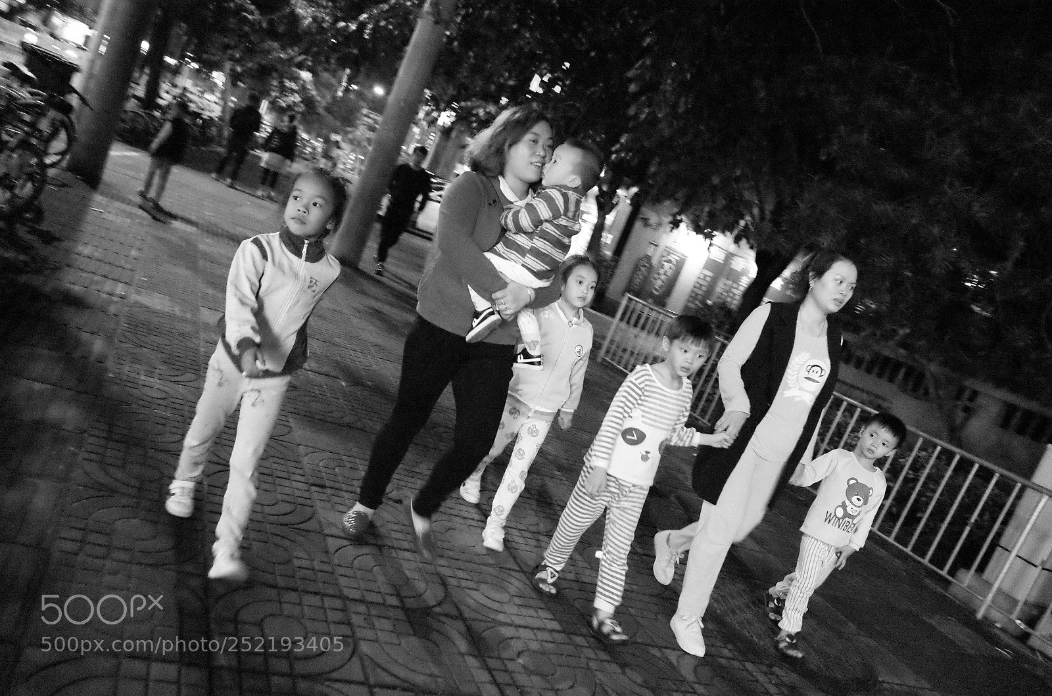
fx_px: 816
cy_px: 348
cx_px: 526
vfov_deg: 46.2
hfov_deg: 65.6
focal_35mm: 28
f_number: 3.2
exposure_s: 1/60
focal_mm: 18.3
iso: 12800
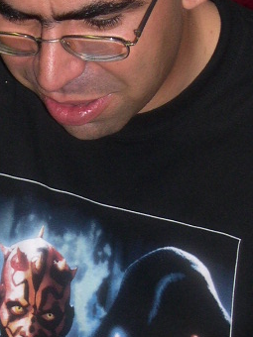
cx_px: 23
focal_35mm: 217
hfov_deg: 6.8
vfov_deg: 9.1
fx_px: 2115
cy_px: 252
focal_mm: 15.3
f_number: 3.8
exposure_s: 1/60
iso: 187
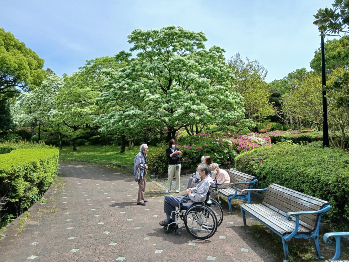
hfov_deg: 67.3
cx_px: 174
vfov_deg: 53.1
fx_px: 262
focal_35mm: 26
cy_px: 131
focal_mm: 3.86
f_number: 1.8
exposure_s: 1/501
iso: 20
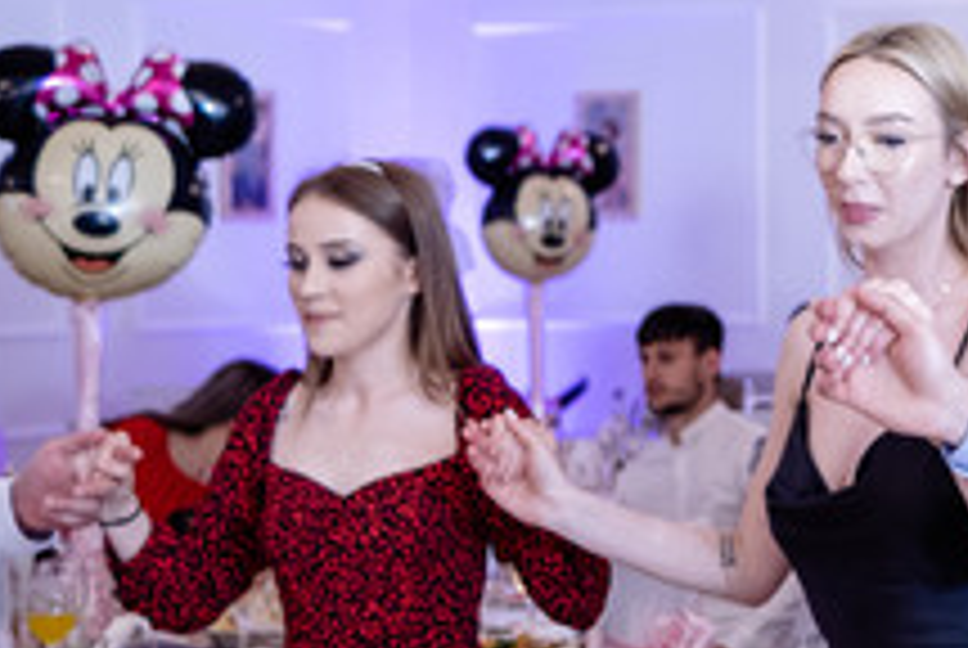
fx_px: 2800
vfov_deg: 13.2
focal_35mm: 104
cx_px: 1274
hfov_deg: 18.2
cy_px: 259
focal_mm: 23
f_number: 2
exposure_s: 1/200
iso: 1000
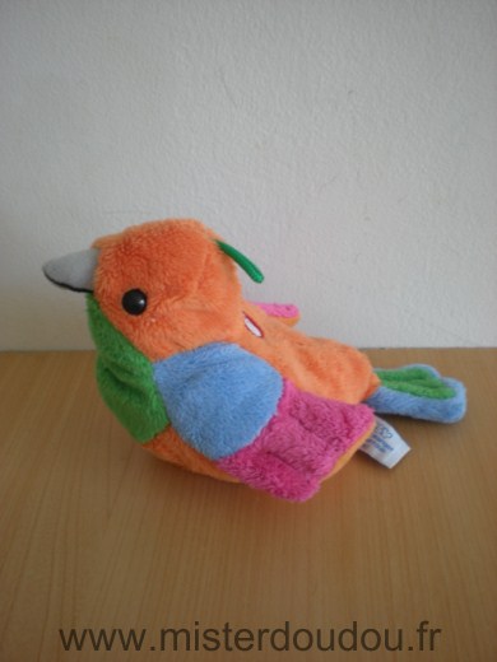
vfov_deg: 49.0
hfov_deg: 37.7
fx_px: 727
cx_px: 248
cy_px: 331
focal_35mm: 38
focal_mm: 6.3
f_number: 3.1
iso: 64
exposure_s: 1/17.4
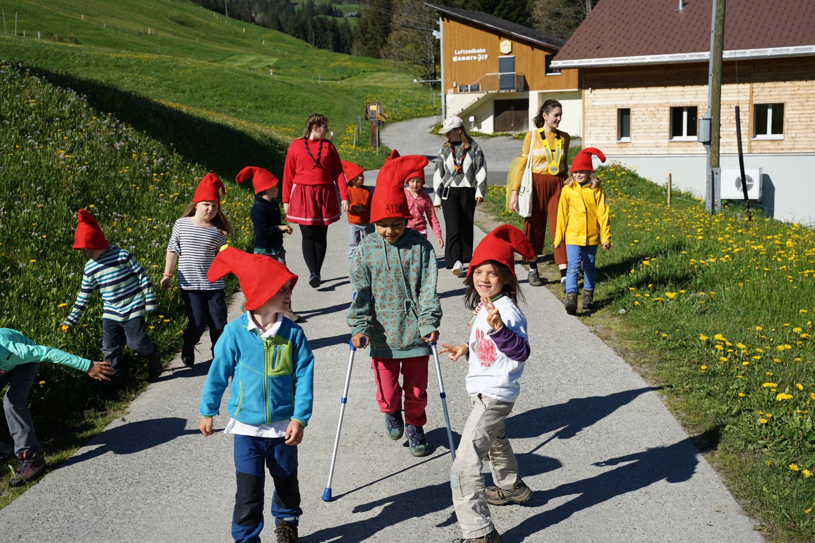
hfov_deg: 43.6
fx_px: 1019
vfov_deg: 29.9
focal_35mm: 45
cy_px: 272
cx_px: 408
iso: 100
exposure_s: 1/400
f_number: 8
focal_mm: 45
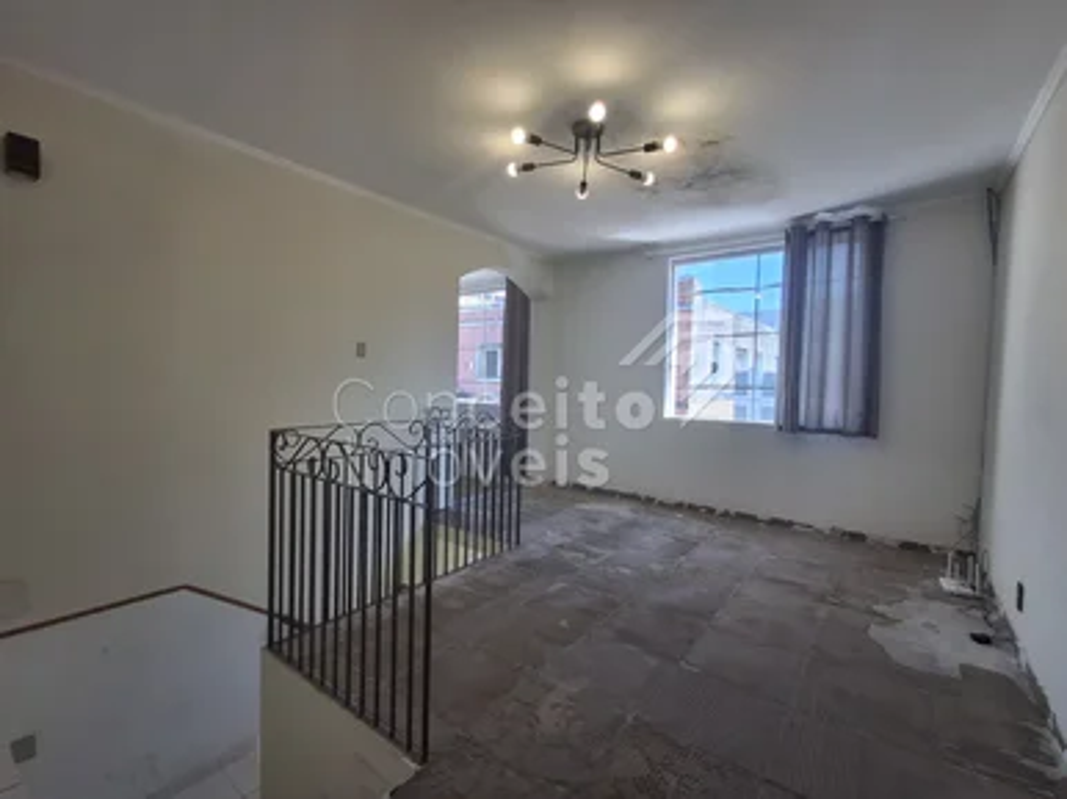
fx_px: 493
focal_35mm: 16
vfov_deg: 78.0
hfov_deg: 94.5
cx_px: 534
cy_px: 400
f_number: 2.2
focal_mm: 1.64
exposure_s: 1/156
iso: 40
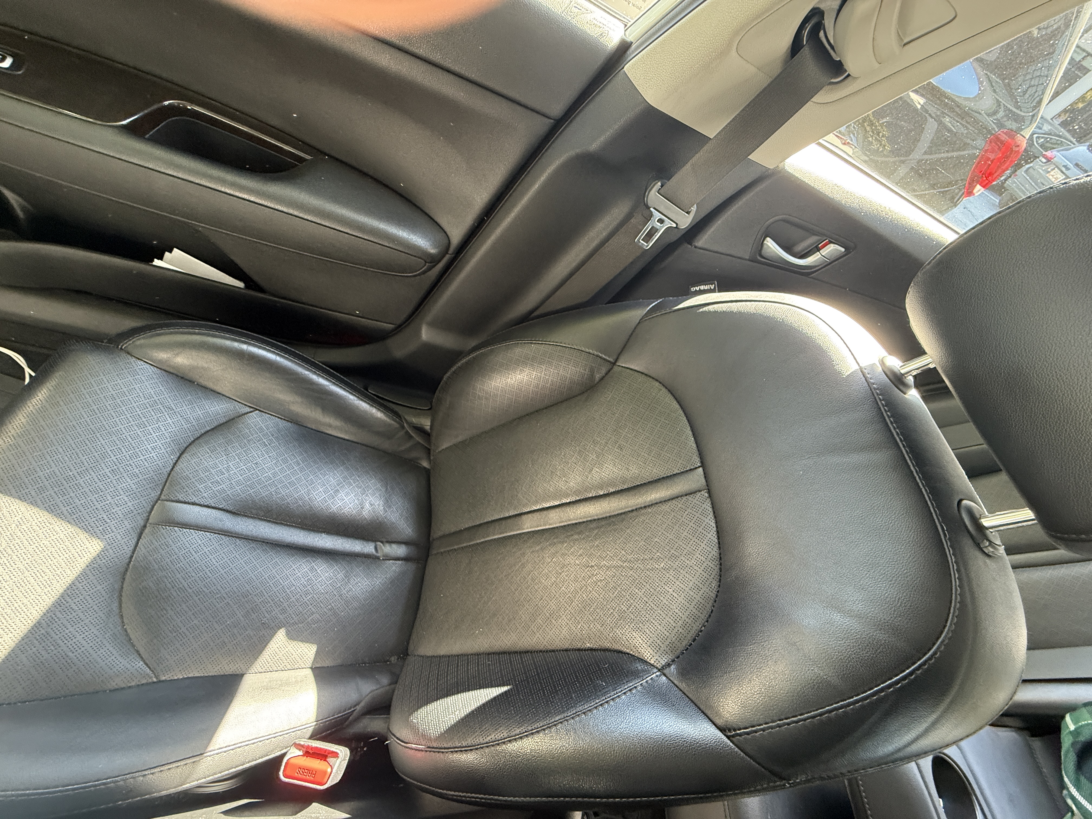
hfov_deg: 102.1
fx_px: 442
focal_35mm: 14
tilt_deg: -50.5
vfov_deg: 85.7
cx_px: 546
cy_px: 410
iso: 400
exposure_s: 1/60
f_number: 2.2
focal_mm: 2.22
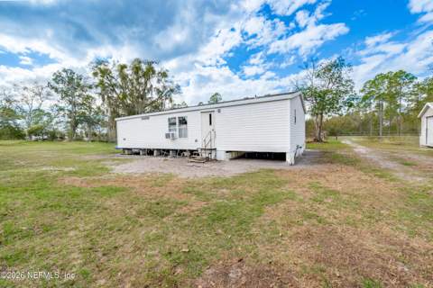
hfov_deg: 104.3
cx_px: 216
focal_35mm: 14
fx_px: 168
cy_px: 144
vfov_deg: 81.2
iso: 400
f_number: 9
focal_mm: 14
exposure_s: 1/4000
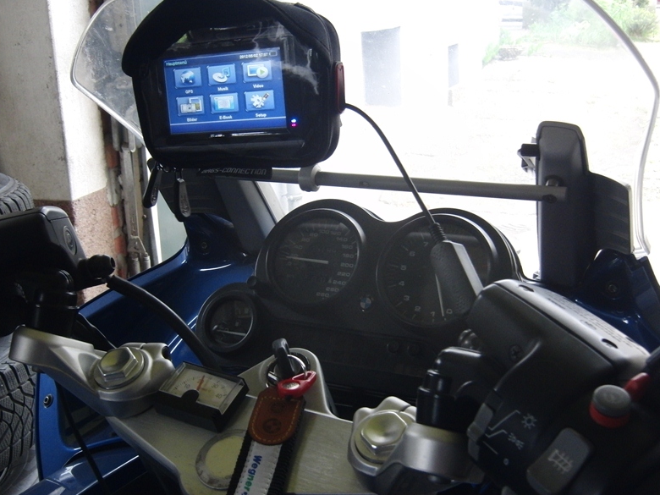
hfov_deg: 45.8
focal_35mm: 41
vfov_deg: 35.1
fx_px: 782
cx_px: 333
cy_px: 248
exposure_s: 1/13
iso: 400
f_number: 3.8
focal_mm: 7.1
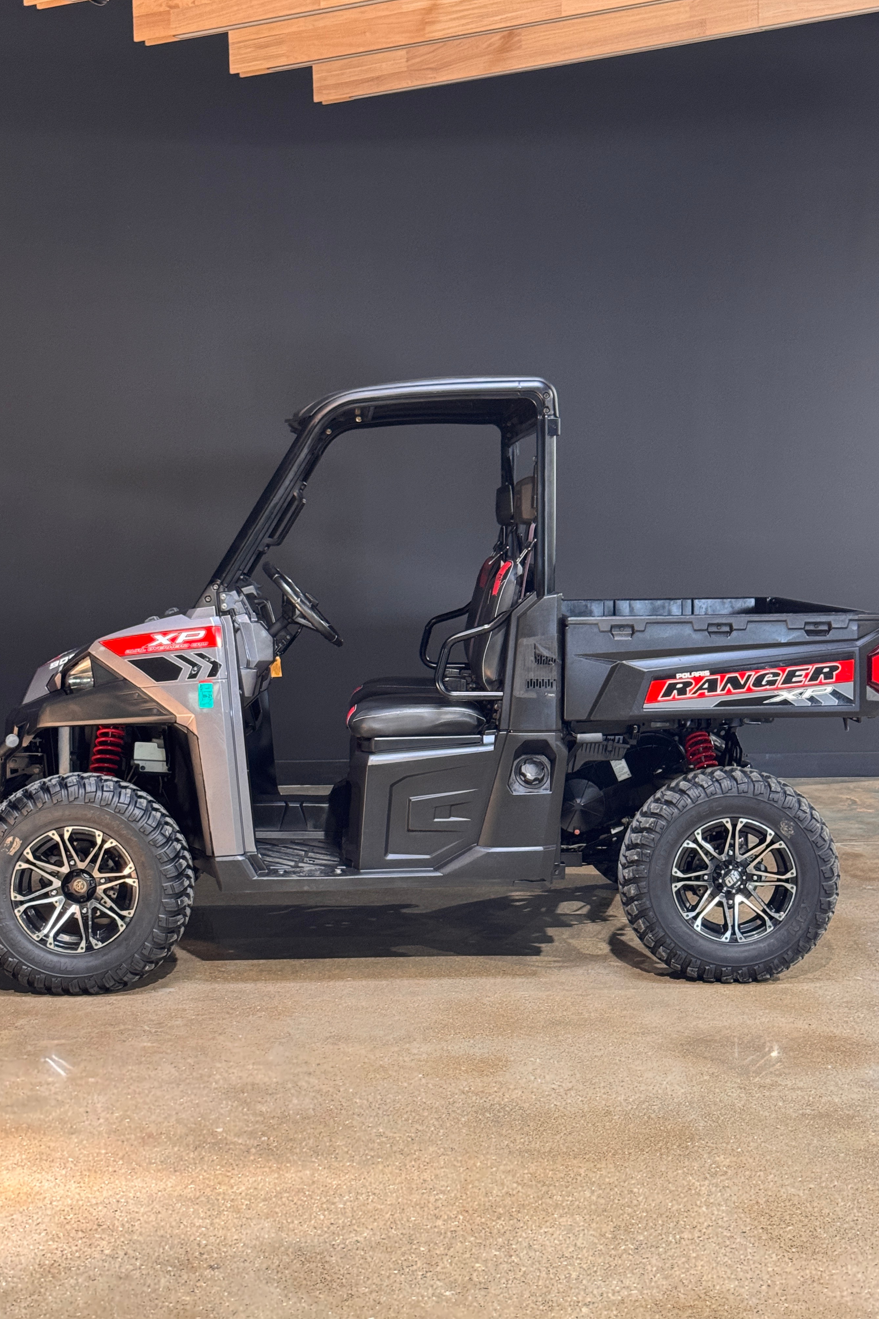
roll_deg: +0.4
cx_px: 428
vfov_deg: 39.6
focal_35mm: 50
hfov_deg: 27.0
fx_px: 1831
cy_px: 659
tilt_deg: -5.4
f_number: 1.78
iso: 250
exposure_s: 1/60
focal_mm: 6.76
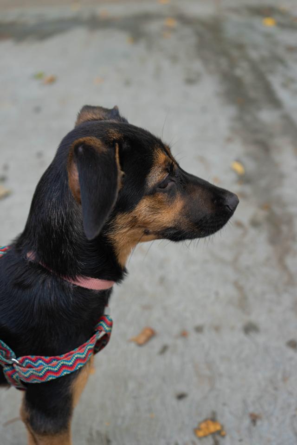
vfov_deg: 51.9
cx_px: 148
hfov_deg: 35.9
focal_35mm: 37
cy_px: 222
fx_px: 458
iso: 320
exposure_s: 1/160
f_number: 4
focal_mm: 37
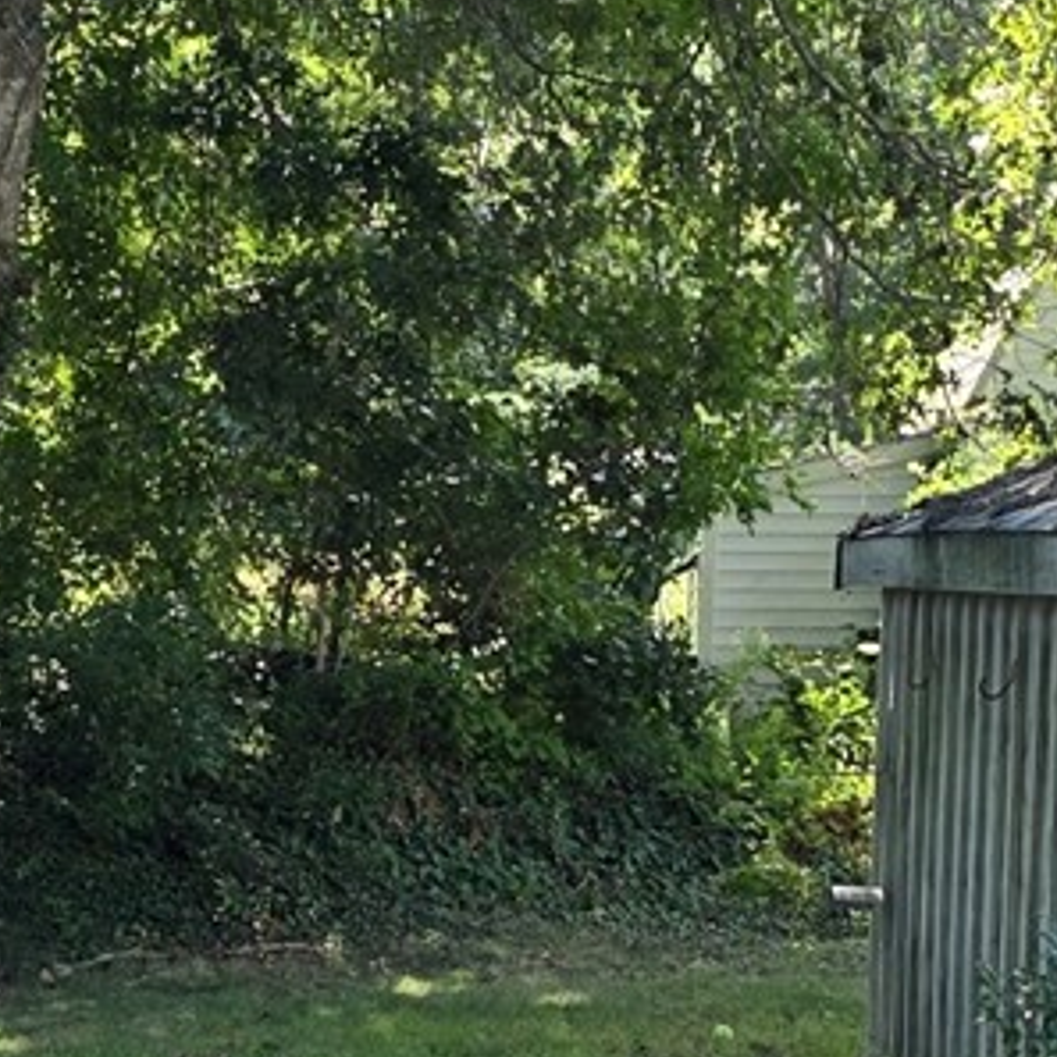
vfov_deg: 12.2
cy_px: 1310
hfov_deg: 12.3
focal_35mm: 140
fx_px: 4836
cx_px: 0
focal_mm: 6.3
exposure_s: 1/359
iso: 40
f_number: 1.7
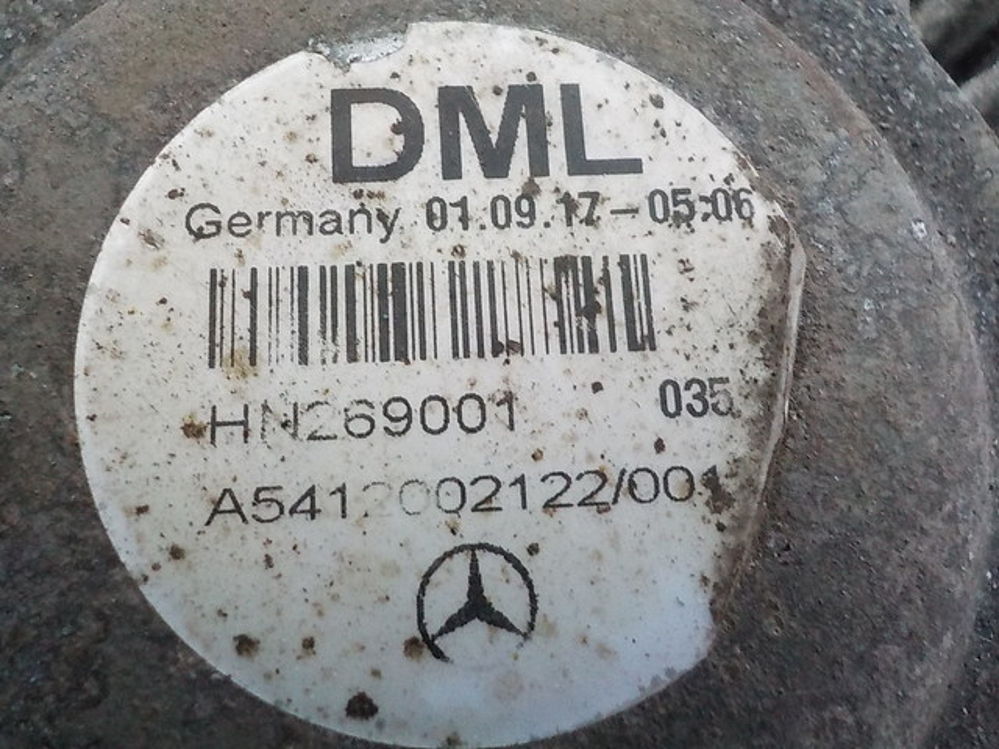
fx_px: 866
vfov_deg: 46.8
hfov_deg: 60.0
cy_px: 374
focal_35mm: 30
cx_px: 500
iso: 800
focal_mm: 4.1
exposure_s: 1/40
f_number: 3.3
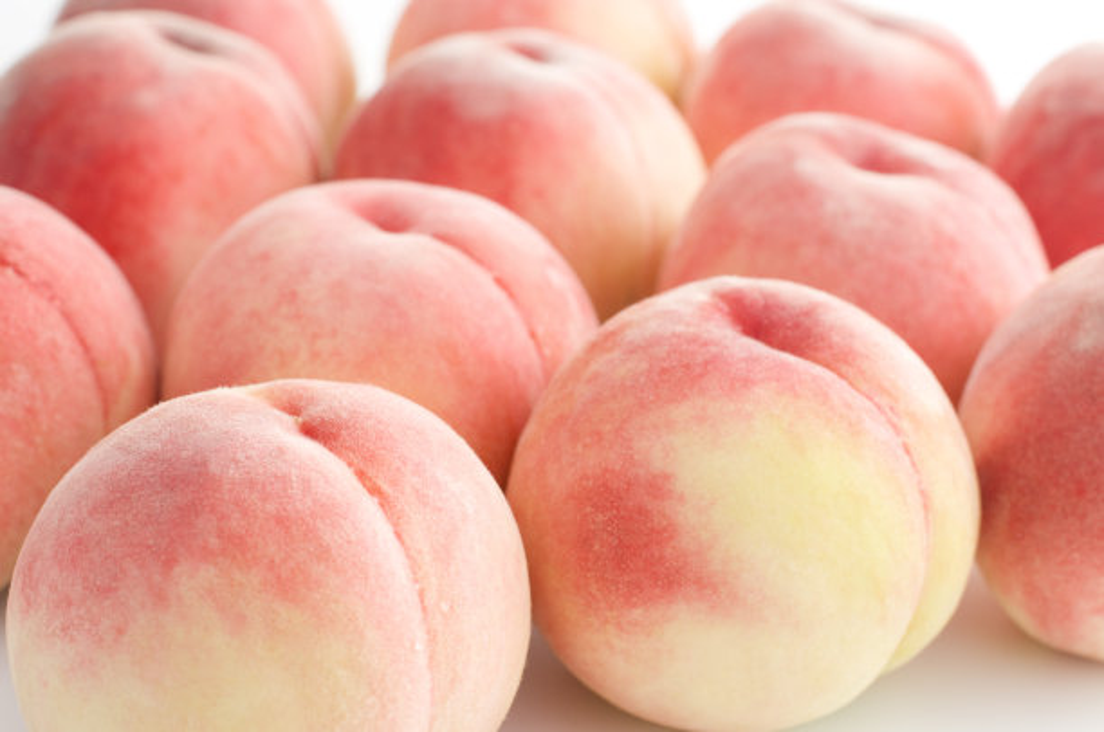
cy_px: 366
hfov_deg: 27.0
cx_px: 552
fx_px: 2296
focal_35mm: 75
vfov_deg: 18.1
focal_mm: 50
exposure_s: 1/125
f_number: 5.6
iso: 200
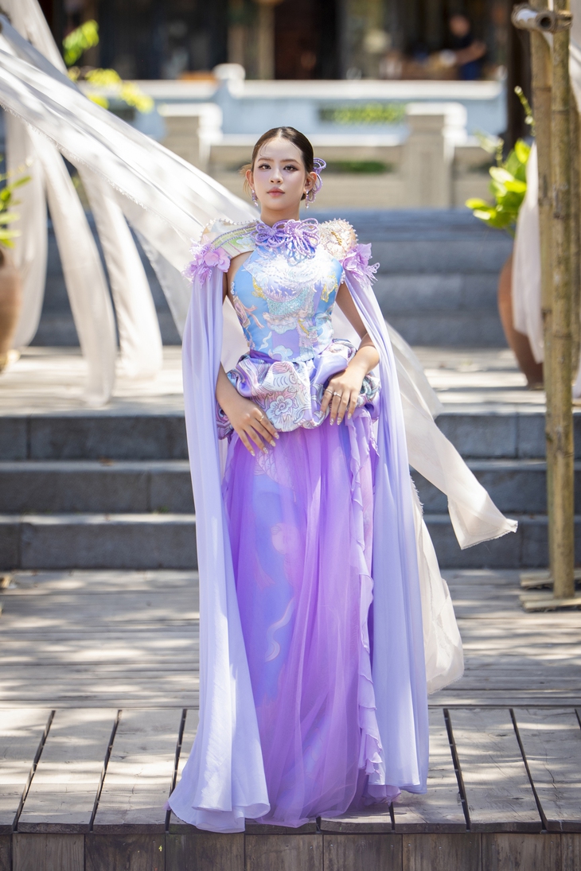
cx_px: 290
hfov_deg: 5.6
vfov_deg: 8.4
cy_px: 436
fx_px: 5906
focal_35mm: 244
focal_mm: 163
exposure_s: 1/640
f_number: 3.2
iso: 320
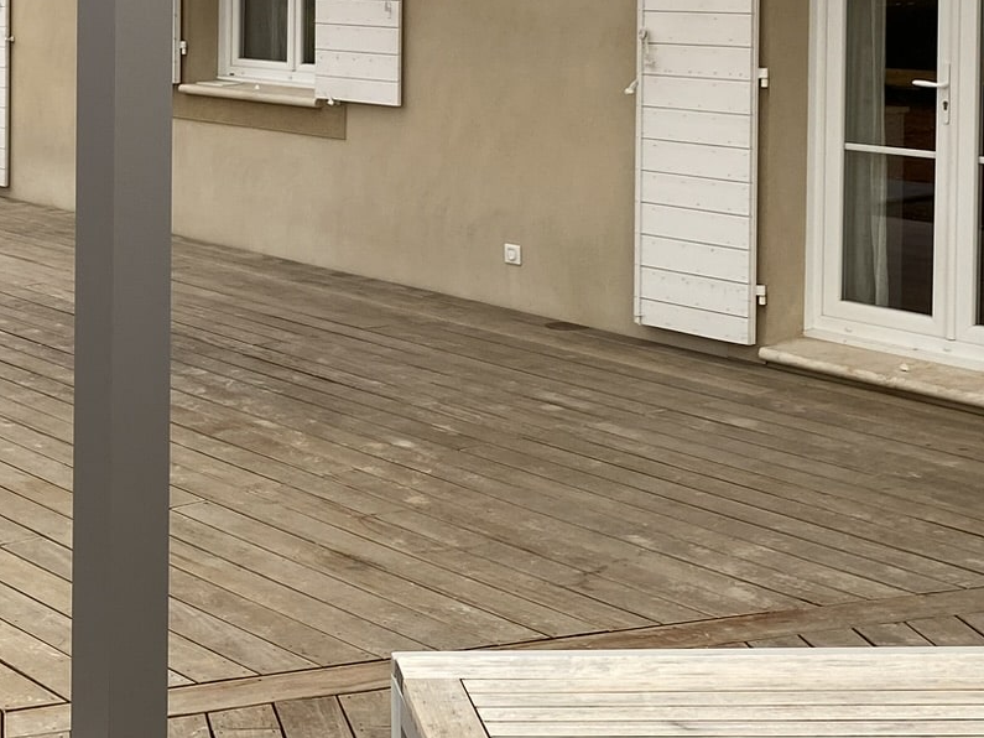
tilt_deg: -0.2
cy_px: 7
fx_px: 1904
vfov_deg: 21.2
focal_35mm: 67
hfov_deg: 28.0
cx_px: 114
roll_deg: -1.1
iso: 32
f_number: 1.8
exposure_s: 1/204
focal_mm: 4.25
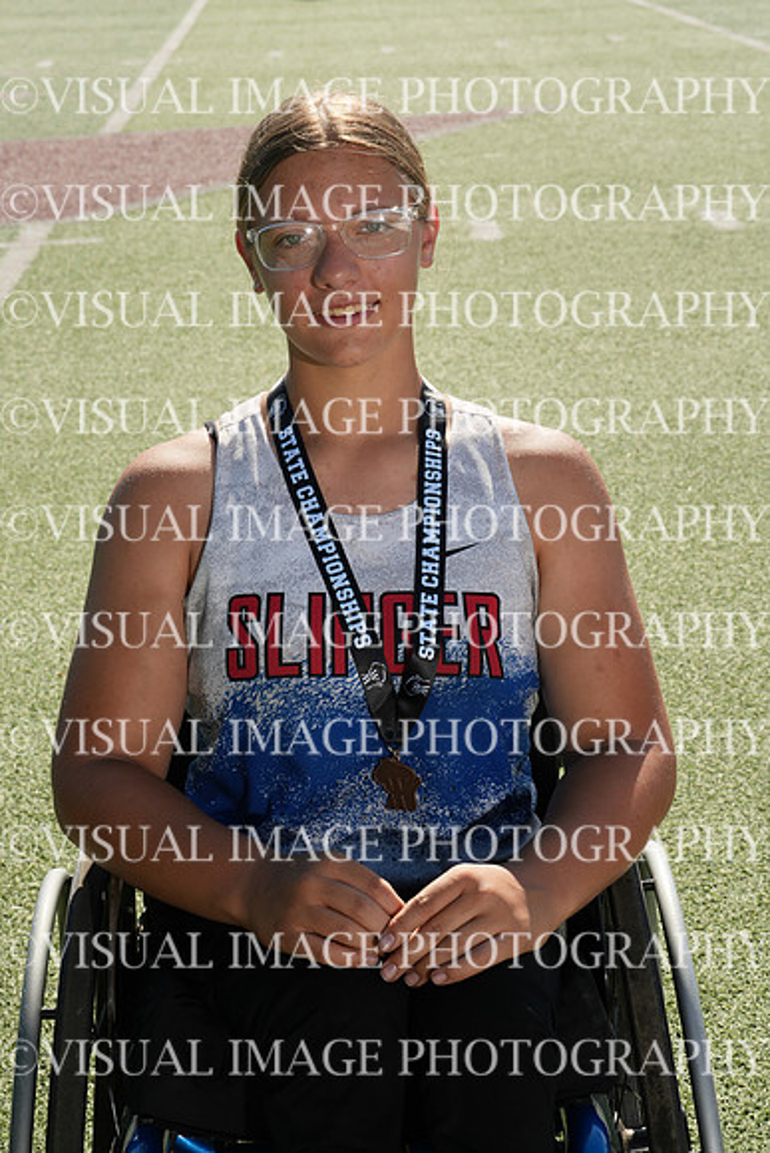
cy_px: 576
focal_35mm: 92
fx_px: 2934
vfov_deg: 22.3
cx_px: 385
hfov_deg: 15.0
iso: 100
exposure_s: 1/160
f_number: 11
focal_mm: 61
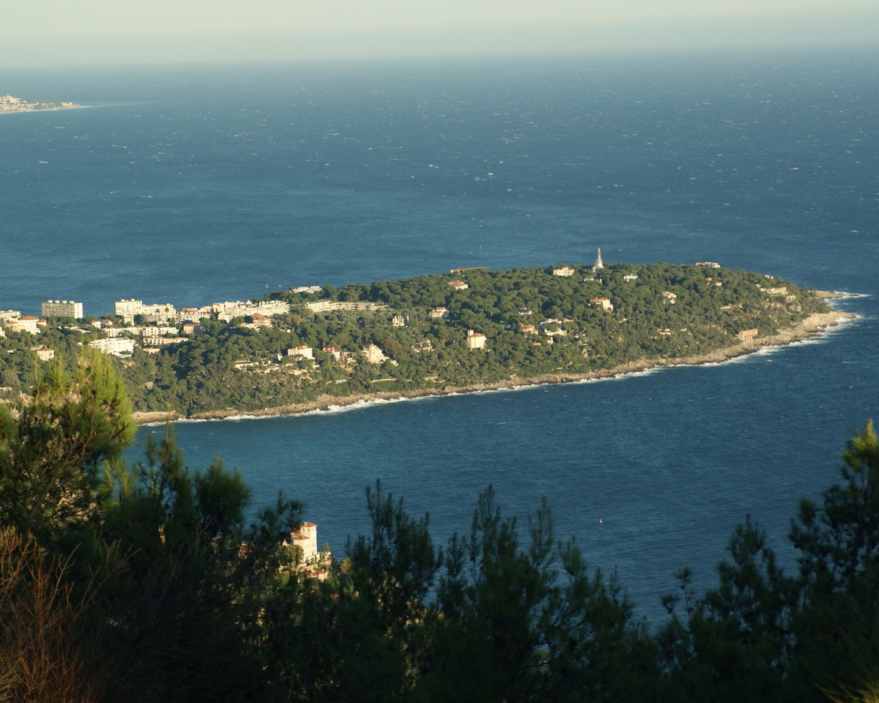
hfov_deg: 13.4
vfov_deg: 10.8
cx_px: 406
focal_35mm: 144
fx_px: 3736
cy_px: 352
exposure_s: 1/250
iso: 100
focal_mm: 85
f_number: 6.3
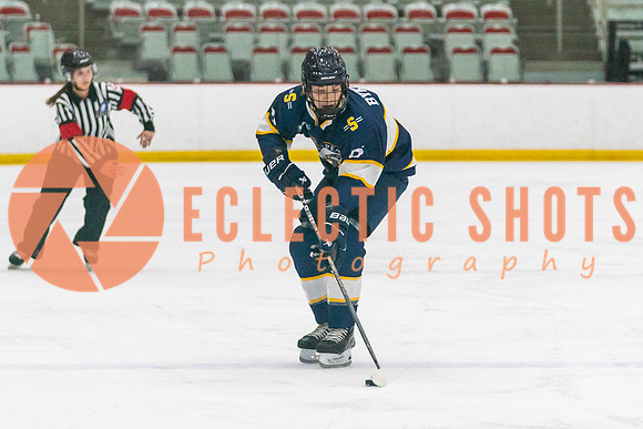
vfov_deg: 6.1
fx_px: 4019
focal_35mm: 225
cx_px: 363
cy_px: 292
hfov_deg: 9.1
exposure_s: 1/1250
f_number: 2.8
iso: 3200
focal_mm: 101
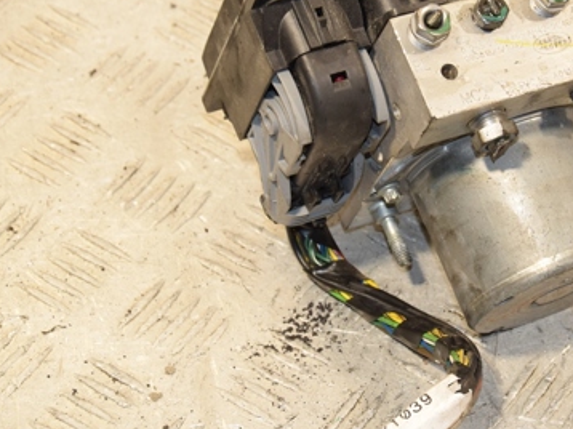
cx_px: 456
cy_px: 115
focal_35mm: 129
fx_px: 2134
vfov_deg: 11.5
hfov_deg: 15.2
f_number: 7.1
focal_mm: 50
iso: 800
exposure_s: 1/200
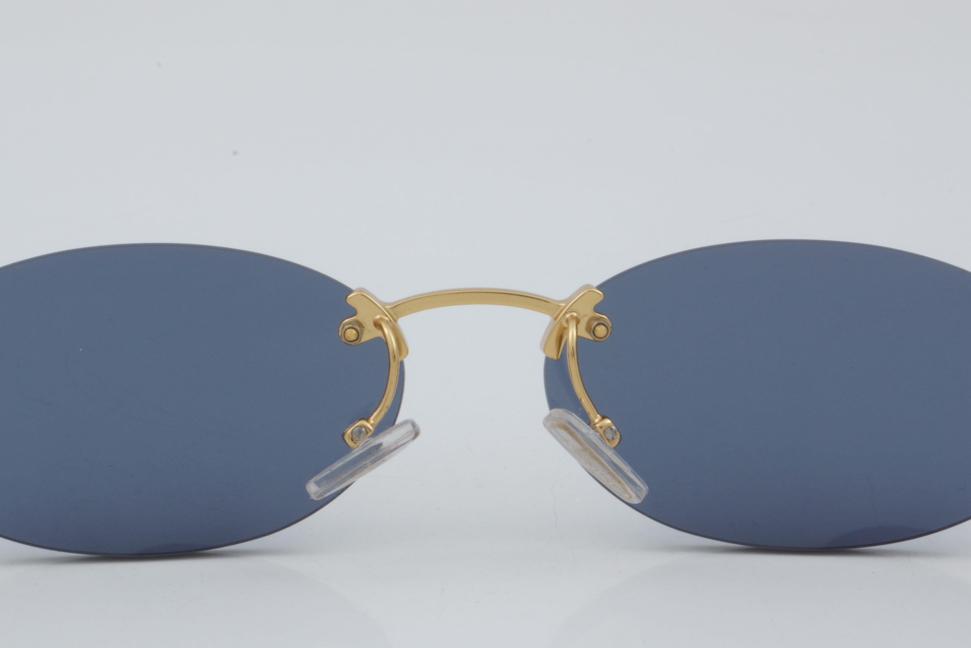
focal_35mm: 112
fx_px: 3012
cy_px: 400
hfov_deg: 18.3
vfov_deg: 12.3
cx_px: 476
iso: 100
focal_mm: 55
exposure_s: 1/3
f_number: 32
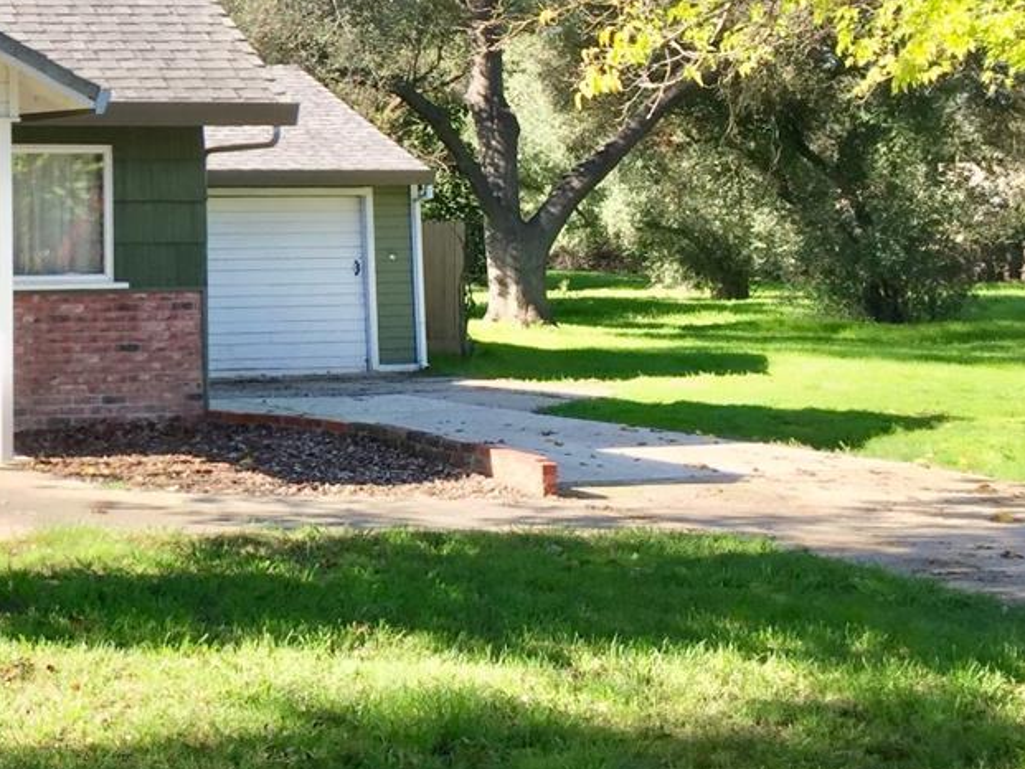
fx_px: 2073
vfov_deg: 20.8
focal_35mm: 70
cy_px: 149
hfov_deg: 25.9
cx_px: -73
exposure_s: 1/430
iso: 32
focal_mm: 4.15
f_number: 2.2
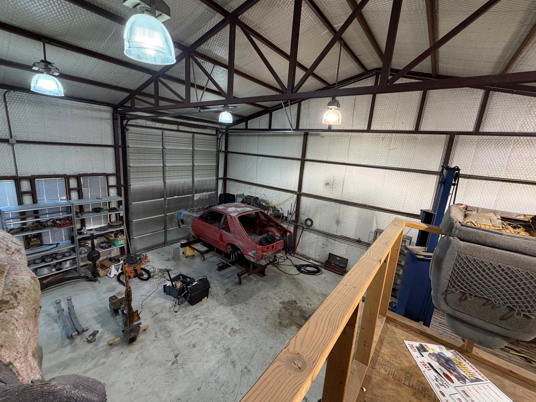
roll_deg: -4.5
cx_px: 267
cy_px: 197
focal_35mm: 15
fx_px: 232
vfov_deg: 81.8
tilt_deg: -11.6
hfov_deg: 98.2
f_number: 2.2
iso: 250
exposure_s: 1/120
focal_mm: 2.22
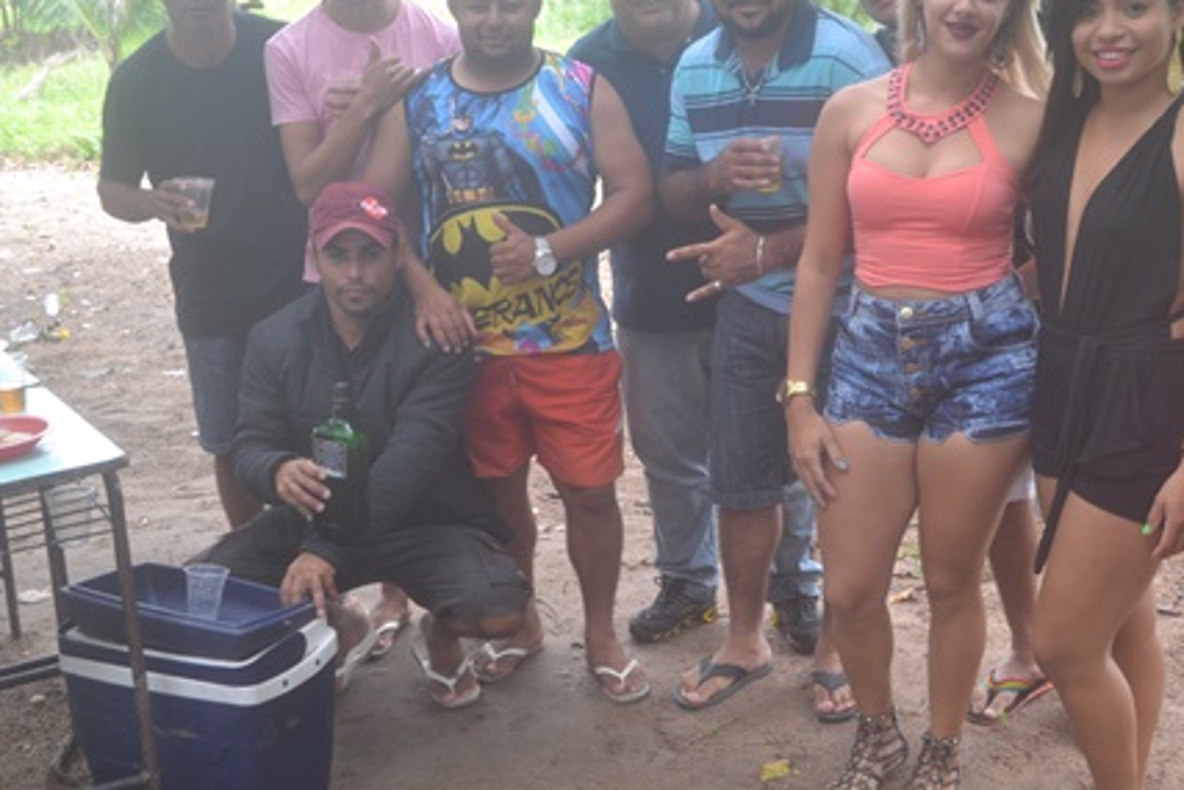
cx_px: 787
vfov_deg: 29.9
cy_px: 359
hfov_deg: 43.0
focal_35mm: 45
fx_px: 1480
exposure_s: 1/50
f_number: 3.8
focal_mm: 20
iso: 400
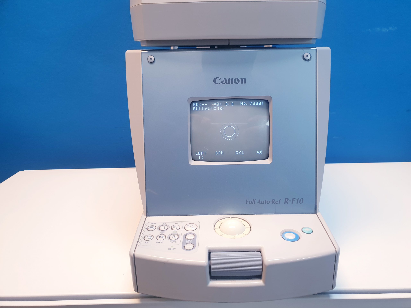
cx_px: 206
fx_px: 309
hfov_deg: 67.3
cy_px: 154
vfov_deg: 53.1
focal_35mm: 26
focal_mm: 4.3
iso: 100
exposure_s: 1/50
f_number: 2.4
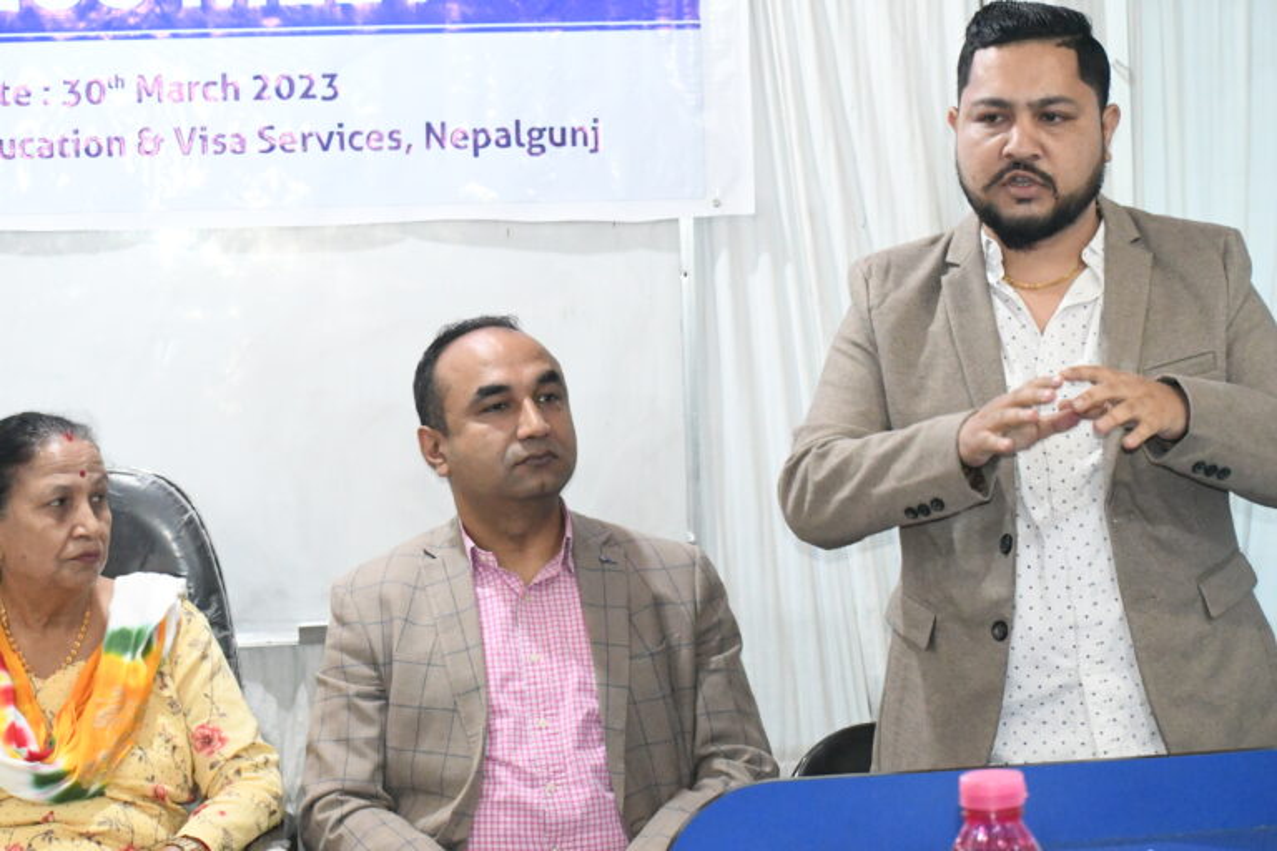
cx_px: 638
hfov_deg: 19.5
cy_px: 426
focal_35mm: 105
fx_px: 3724
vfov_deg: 13.0
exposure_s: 1/125
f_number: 4.5
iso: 12800
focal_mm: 70
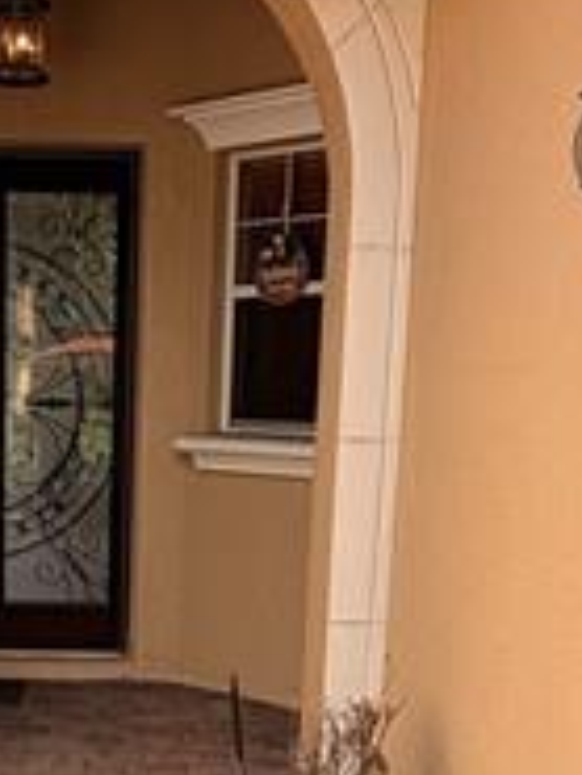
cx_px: 84
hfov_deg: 24.7
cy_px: 620
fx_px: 1299
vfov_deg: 32.3
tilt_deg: -7.3
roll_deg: -0.3
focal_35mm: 58
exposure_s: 1/564
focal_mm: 2.22
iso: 40
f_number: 2.2
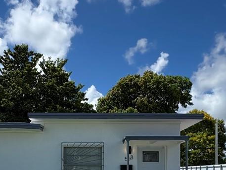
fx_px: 320
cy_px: 161
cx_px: 91
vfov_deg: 28.3
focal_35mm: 49
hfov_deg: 38.7
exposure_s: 1/2083
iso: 40
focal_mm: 2.22
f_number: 2.2
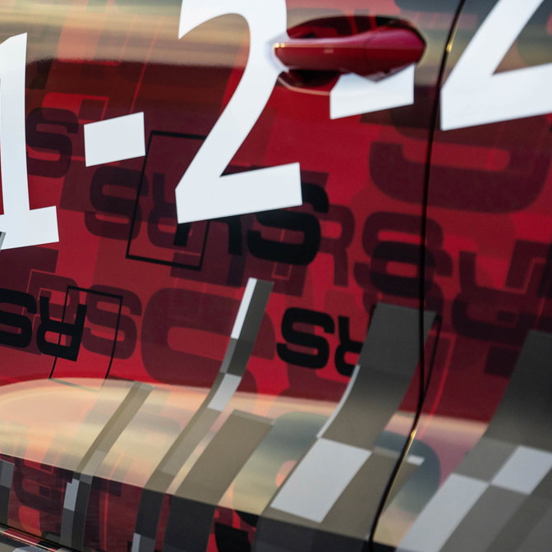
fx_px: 2923
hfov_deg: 10.7
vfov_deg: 10.8
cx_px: -58
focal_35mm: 162
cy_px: 268
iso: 500
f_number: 4
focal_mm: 80
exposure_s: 1/100
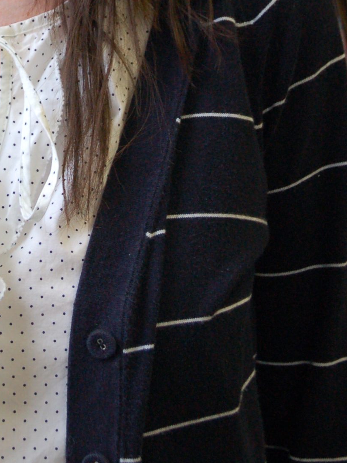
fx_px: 2397
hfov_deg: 8.2
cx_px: -15
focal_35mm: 179
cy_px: -38
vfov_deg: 10.9
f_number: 4.8
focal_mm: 45
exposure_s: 1/100
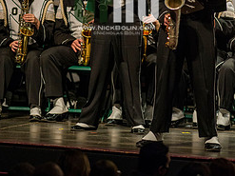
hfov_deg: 3.8
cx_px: 117
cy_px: 8
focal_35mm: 525
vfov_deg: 2.8
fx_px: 3562
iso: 3200
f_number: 2.8
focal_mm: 300
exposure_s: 1/500
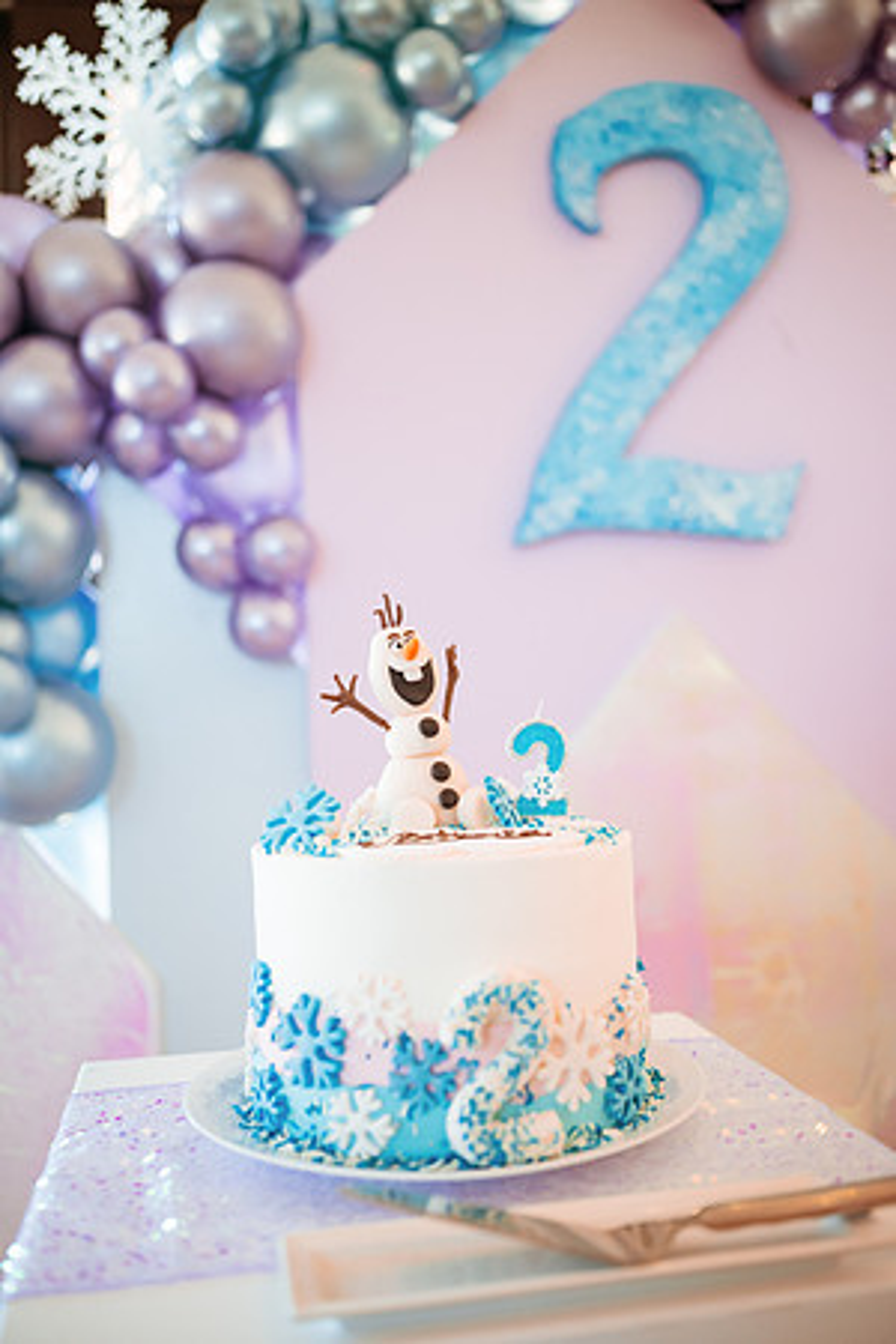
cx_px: 448
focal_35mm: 35
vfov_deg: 54.4
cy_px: 672
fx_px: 1307
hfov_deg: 37.9
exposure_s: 1/800
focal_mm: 35
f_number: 2
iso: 1600
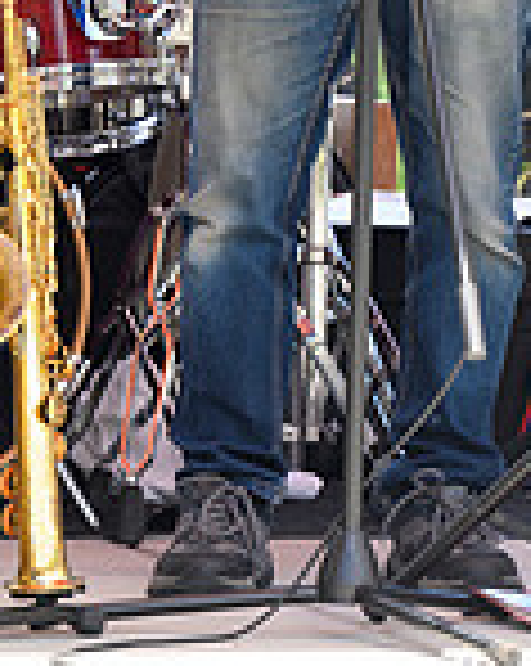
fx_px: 8130
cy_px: -212
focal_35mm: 413
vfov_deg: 4.7
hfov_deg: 3.7
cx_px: 164
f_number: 9
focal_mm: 145
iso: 800
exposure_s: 1/400
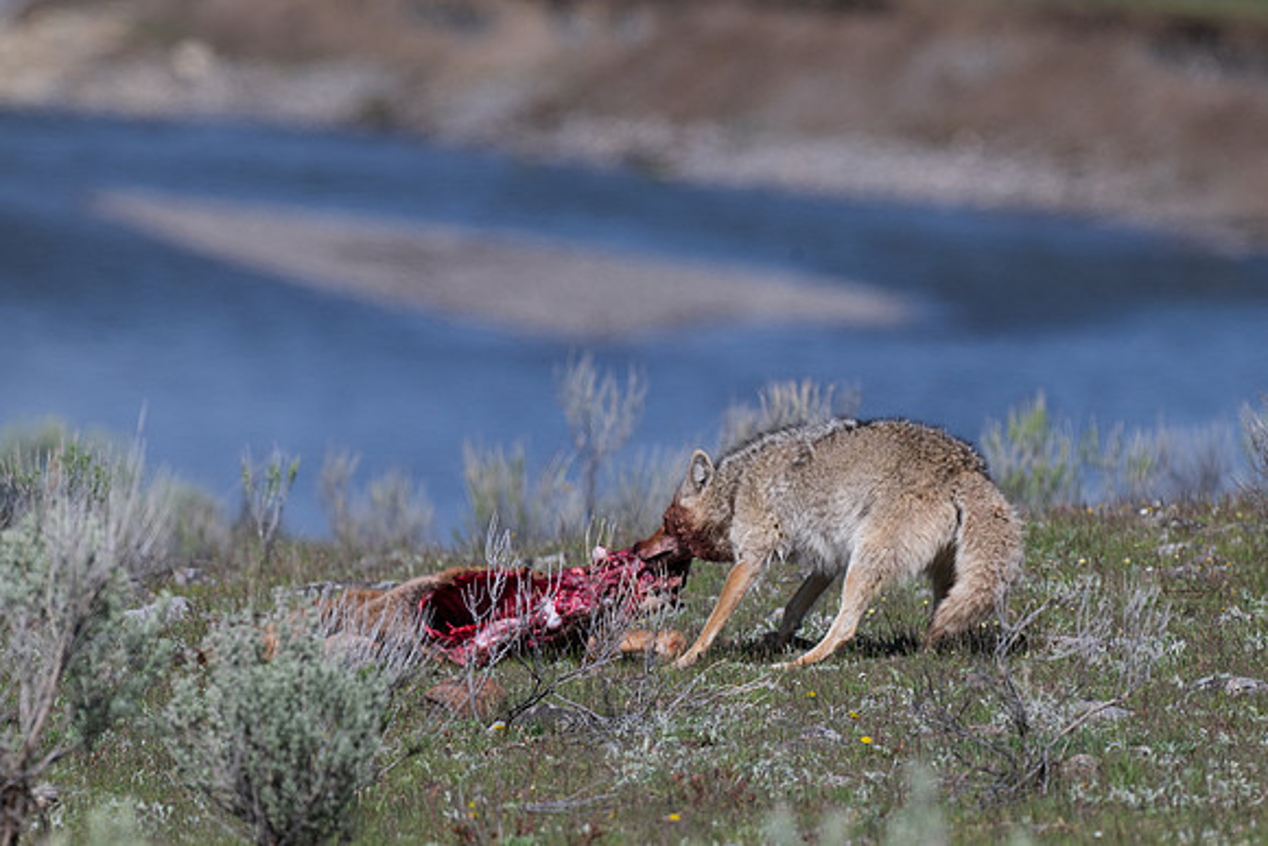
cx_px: 626
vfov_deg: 1.8
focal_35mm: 762
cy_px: 537
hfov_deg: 2.7
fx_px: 26844
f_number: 8
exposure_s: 1/1250
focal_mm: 600
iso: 280
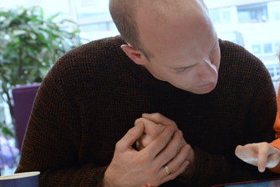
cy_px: 113
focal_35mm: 84
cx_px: 262
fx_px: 654
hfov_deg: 23.4
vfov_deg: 16.3
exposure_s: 1/125
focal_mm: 44
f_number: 6.3
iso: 2500
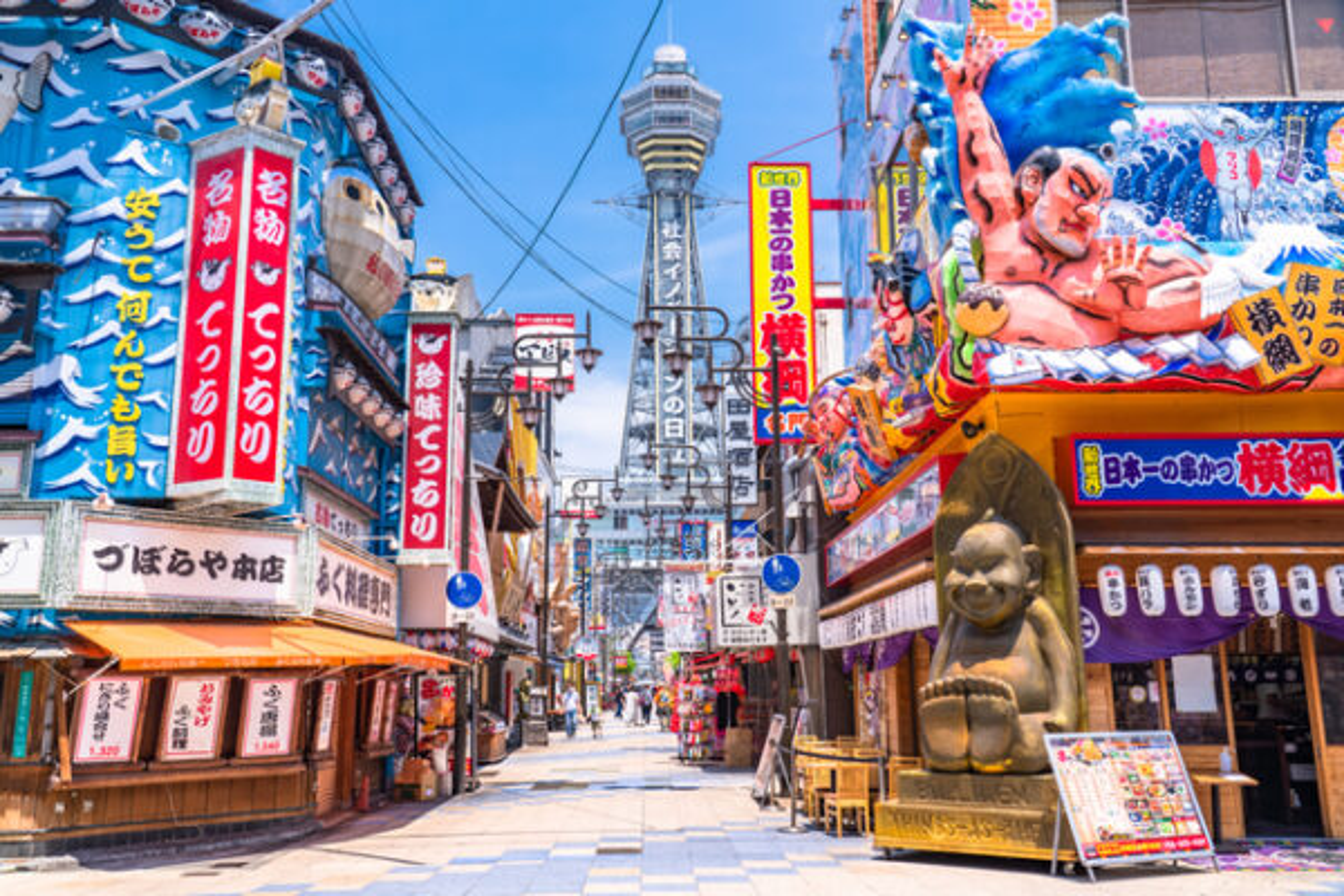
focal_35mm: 30
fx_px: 1120
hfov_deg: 61.9
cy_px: 448
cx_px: 672
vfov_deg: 43.6
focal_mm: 30
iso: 50
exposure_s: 1/10
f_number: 9
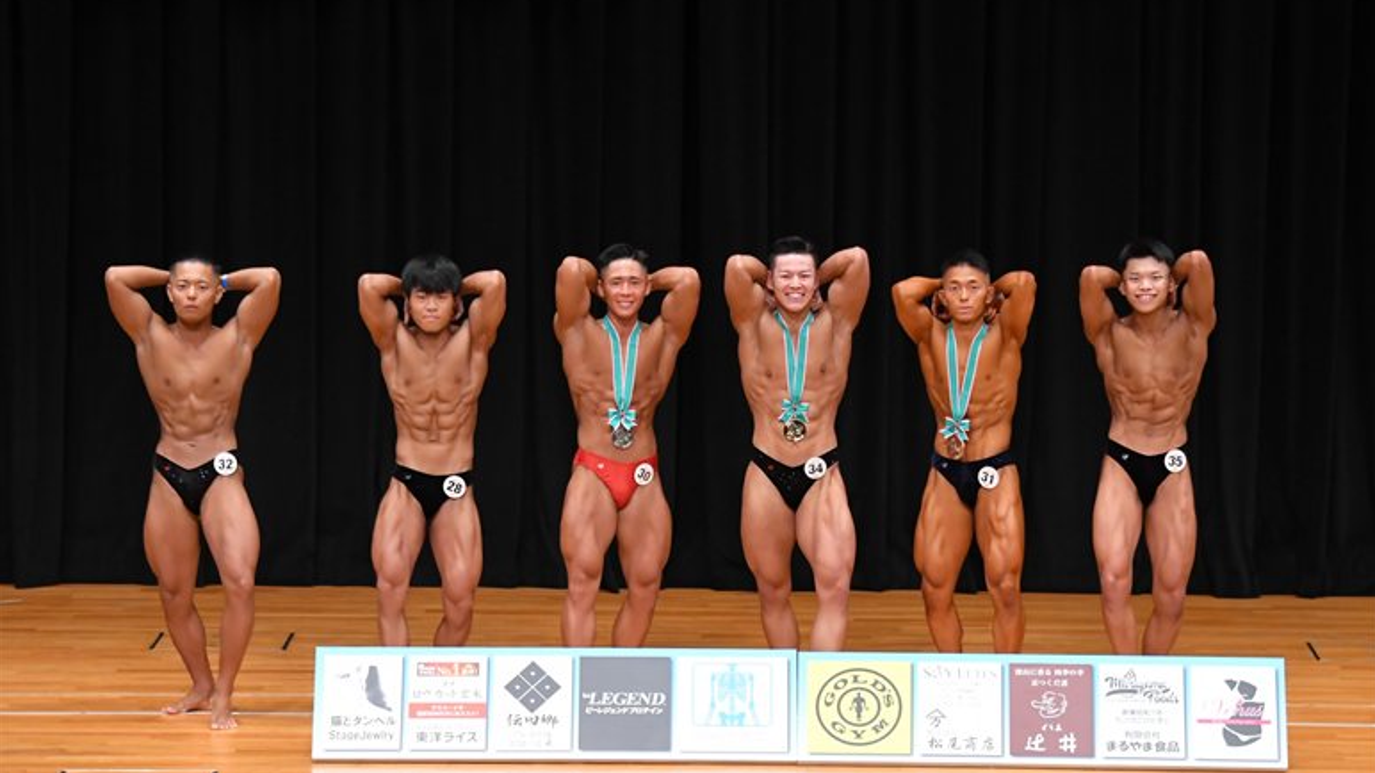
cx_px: 688
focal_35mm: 183
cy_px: 433
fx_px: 6671
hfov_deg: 11.8
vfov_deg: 6.6
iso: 3200
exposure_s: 1/400
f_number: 5.6
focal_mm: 116
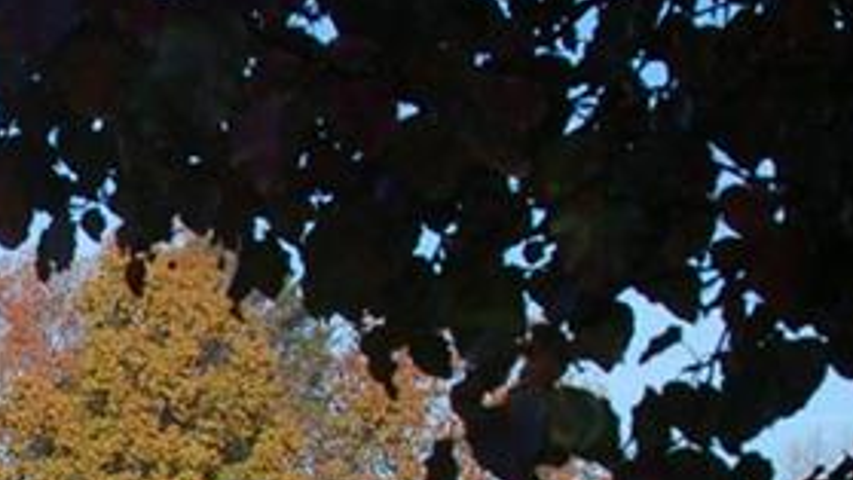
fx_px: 3642
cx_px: -663
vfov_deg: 7.3
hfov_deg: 12.3
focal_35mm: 161
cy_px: 926
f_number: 8
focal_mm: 28
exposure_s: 1/250
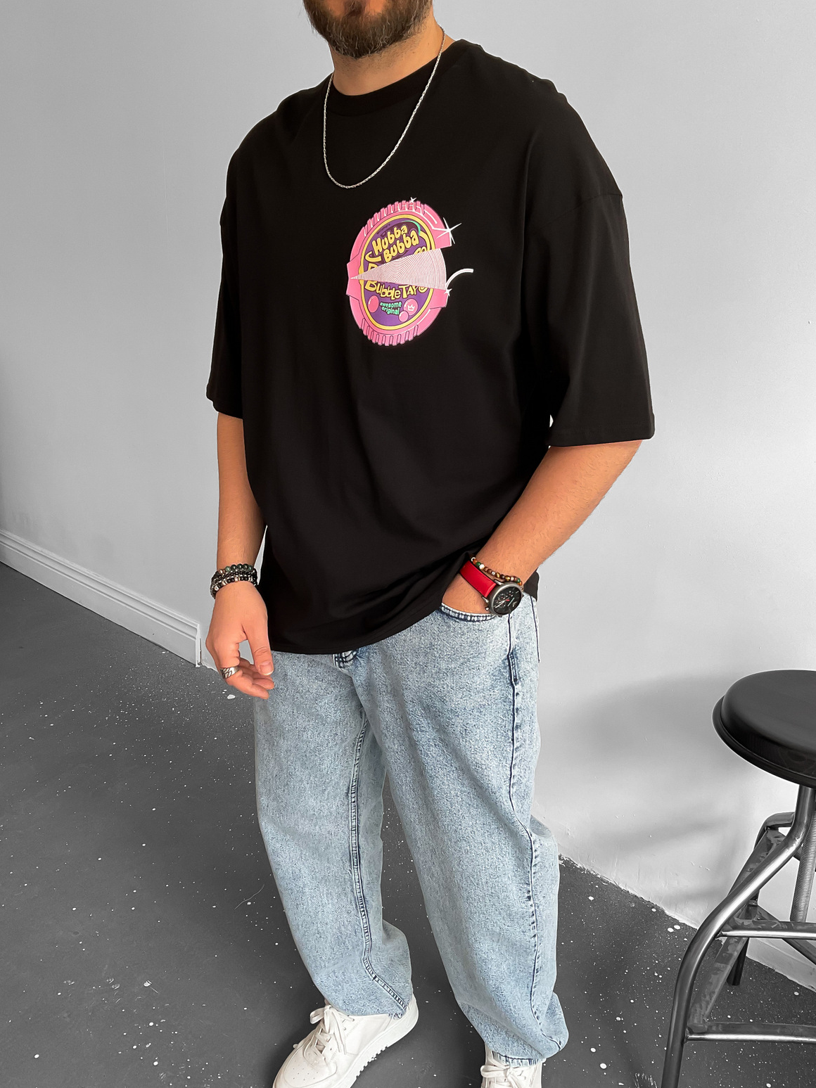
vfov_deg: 60.0
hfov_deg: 46.8
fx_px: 943
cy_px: 556
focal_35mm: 30
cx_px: 399
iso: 50
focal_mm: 3
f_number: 1.8
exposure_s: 1/120
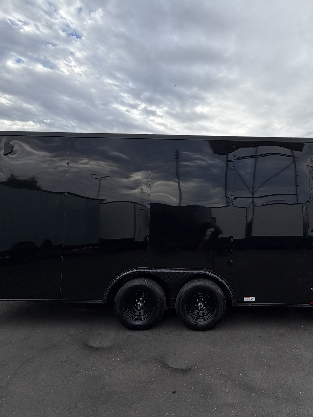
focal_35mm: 19
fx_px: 229
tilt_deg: +4.8
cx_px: 213
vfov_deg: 84.7
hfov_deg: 66.5
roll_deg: +0.6
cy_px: 210
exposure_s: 1/502
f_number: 2.2
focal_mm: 2.22
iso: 50
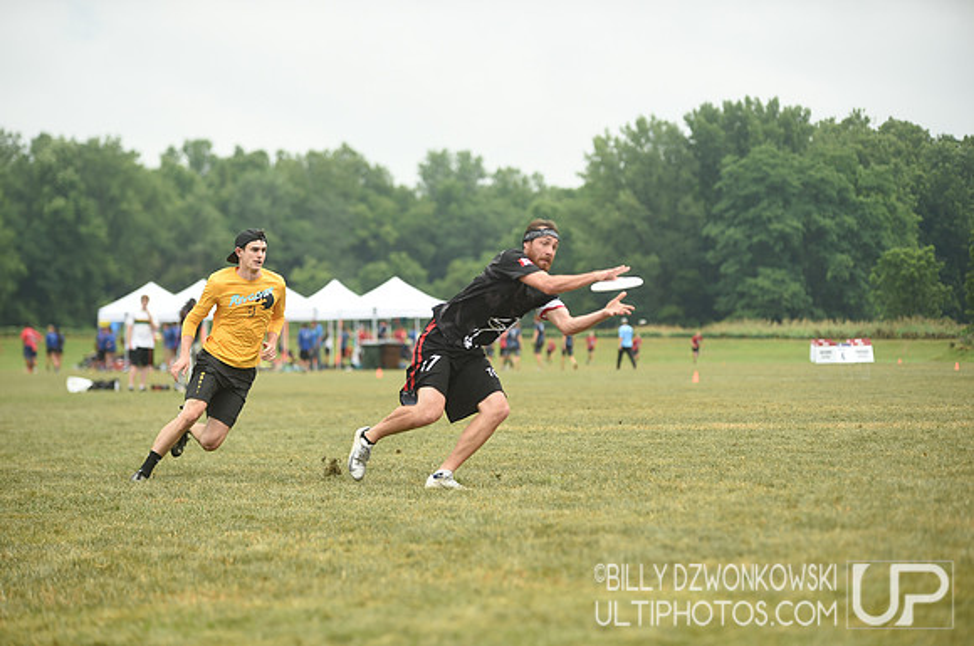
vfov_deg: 10.5
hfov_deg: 15.8
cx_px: 487
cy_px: 323
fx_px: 3512
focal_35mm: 130
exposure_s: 1/1250
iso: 200
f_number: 2.8
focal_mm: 130
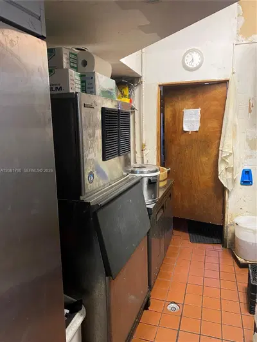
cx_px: 128
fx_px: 257
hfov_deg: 53.1
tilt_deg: -7.8
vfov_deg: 67.3
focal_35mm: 26
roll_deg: -0.3
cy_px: 171
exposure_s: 1/30
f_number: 1.8
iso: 500
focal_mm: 4.25
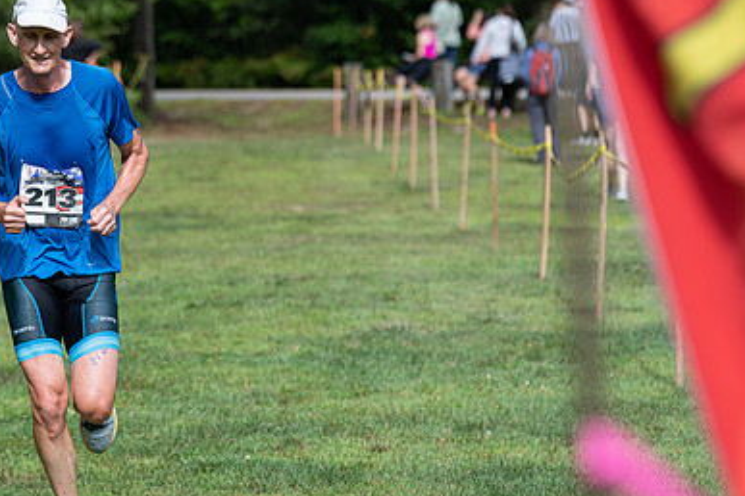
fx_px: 5277
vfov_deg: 5.4
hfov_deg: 8.1
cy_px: 226
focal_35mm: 255
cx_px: 241
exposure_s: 1/1000
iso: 200
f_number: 5
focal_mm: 170
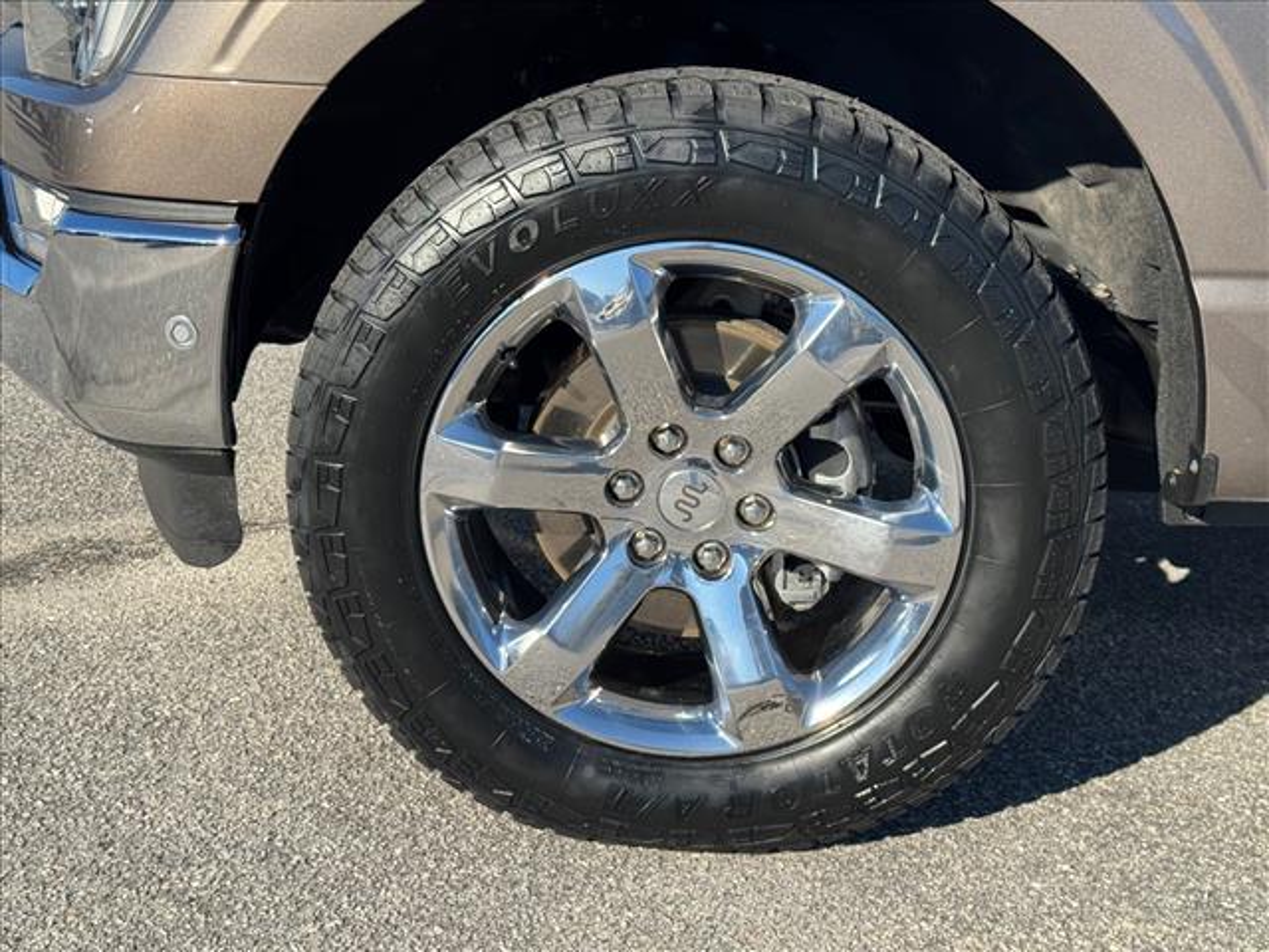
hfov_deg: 39.7
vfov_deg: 30.3
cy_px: 476
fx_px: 1760
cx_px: 634
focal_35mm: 48
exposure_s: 1/2252
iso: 64
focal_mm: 6.76
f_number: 1.78
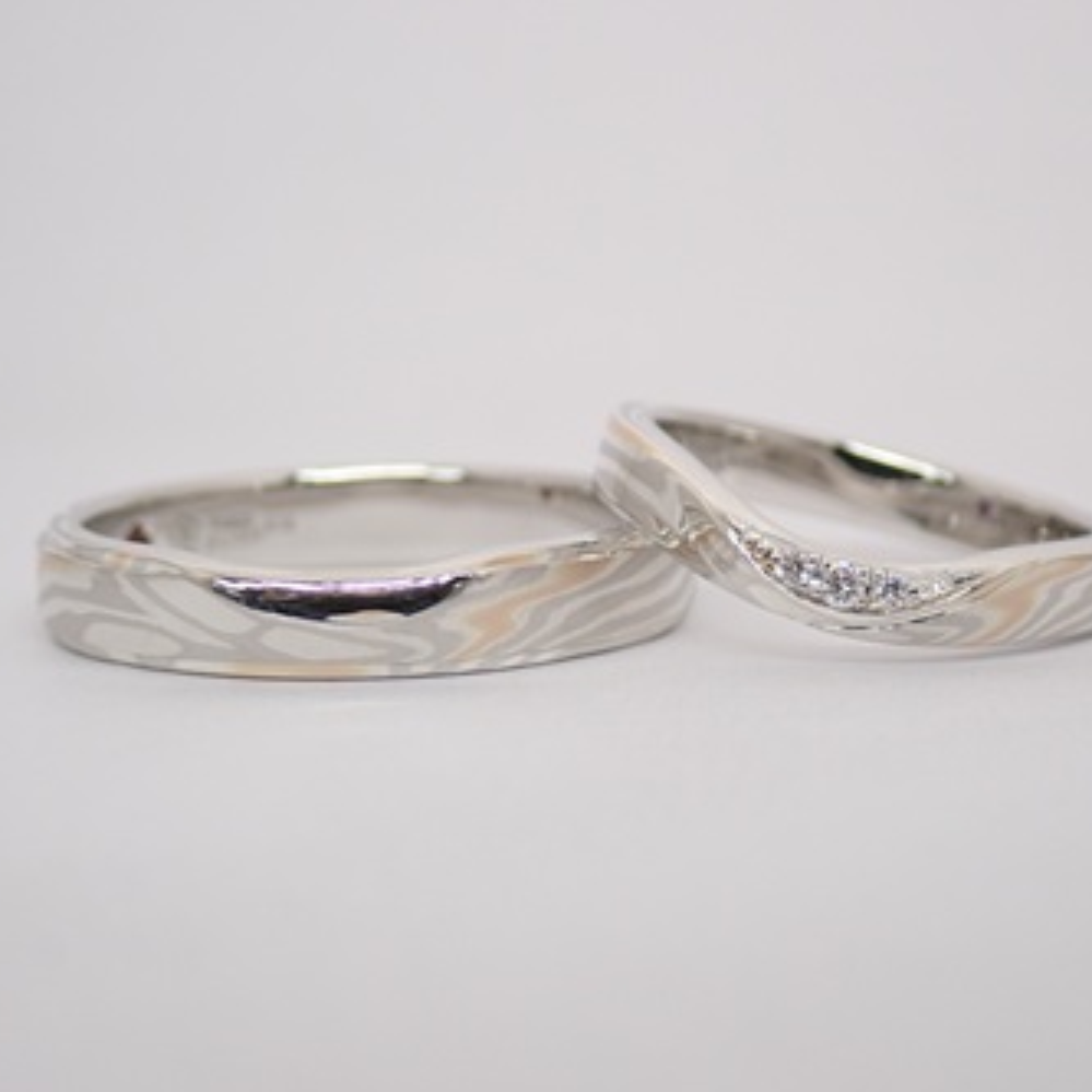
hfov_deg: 18.9
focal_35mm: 92
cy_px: 546
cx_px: 580
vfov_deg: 18.9
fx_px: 3284
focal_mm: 13.65
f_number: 4.1
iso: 200
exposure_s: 1/100
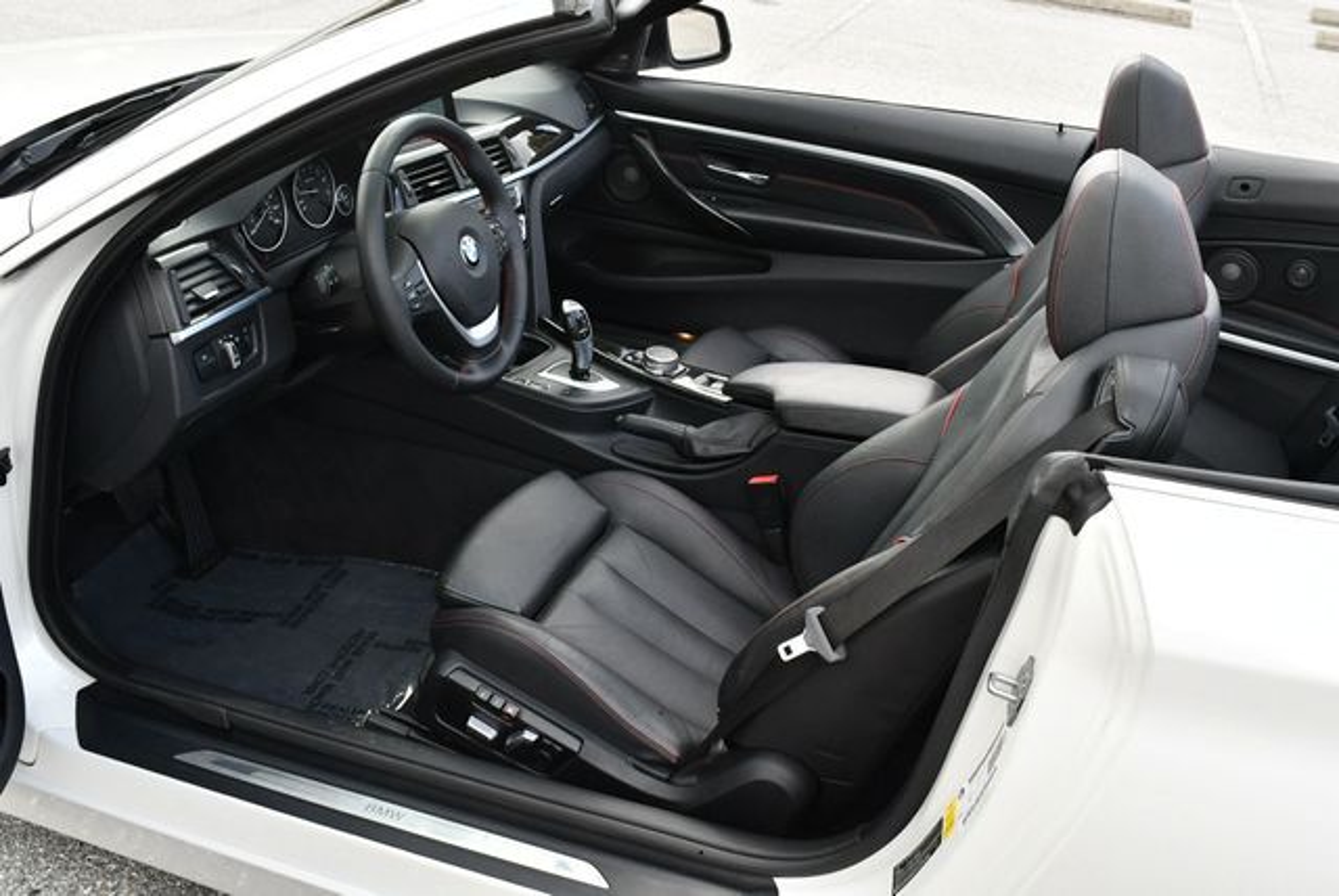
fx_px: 1340
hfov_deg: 53.1
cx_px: 670
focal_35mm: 36
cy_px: 448
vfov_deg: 36.9
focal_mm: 18
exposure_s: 1/250
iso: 320
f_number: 5.6
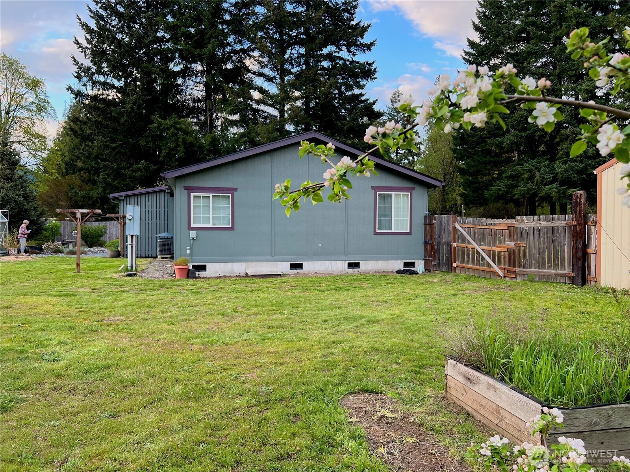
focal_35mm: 26
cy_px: 236
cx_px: 315
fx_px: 473
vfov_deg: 53.1
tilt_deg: -2.0
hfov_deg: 67.3
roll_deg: -0.4
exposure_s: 1/142
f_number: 1.5
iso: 64
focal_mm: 5.7
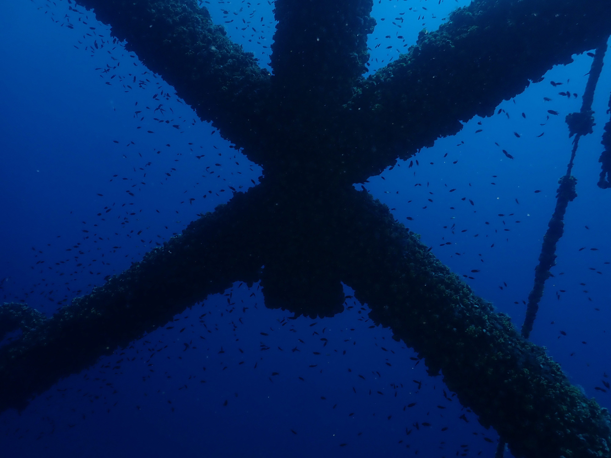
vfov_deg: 54.9
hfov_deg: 69.4
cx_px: 306
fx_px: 441
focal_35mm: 25
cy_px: 229
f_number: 8
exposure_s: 1/30
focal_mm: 4.5
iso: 100
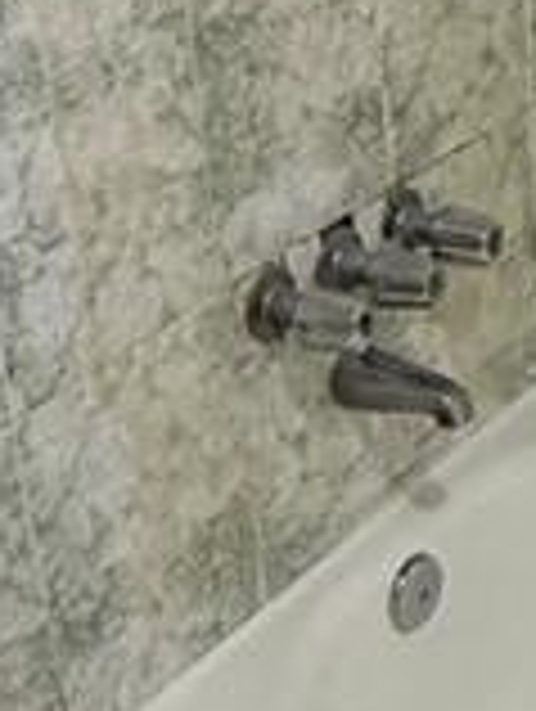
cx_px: 820
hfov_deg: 13.2
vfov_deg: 18.5
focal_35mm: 106
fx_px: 2183
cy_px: 405
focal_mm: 2.22
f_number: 2.2
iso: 320
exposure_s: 1/120
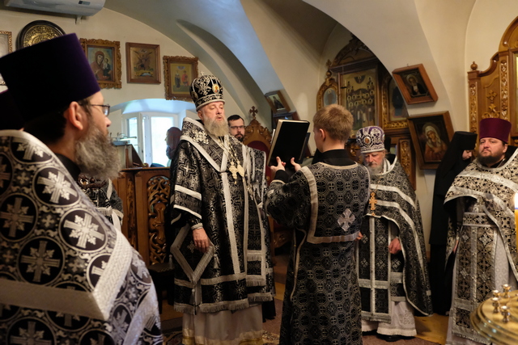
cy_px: 172
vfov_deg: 36.9
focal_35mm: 36
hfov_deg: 53.1
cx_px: 259
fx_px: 518
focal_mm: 24.3
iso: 6400
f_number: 3.2
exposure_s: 1/105
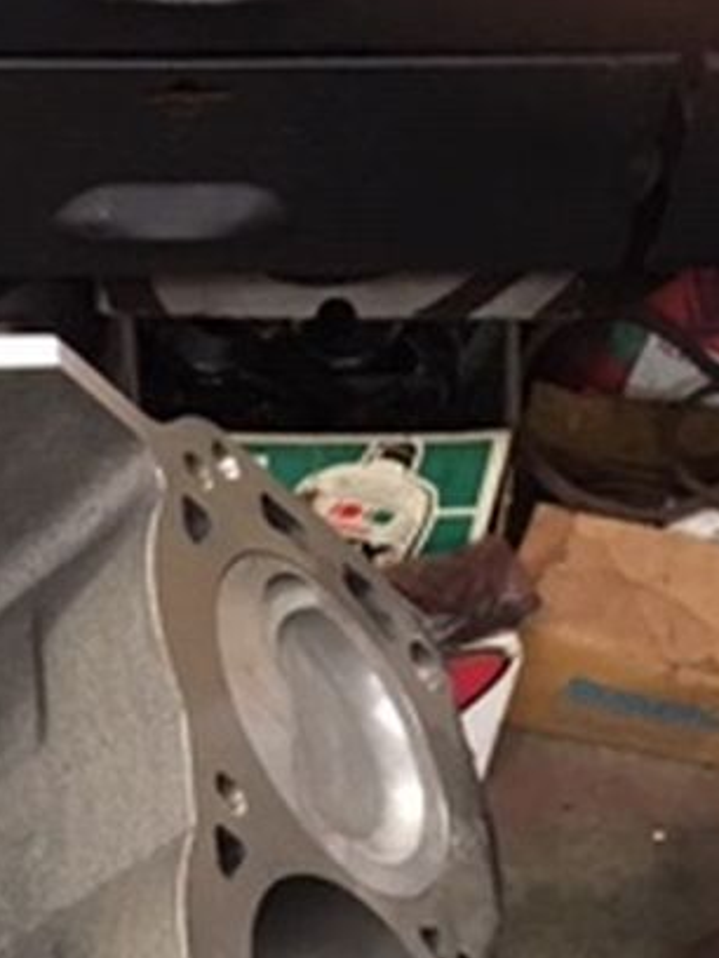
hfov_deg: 14.5
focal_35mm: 97
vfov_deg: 17.6
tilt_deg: -60.2
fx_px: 2686
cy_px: 1546
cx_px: -240
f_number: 2.2
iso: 100
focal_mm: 4.15
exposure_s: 1/15
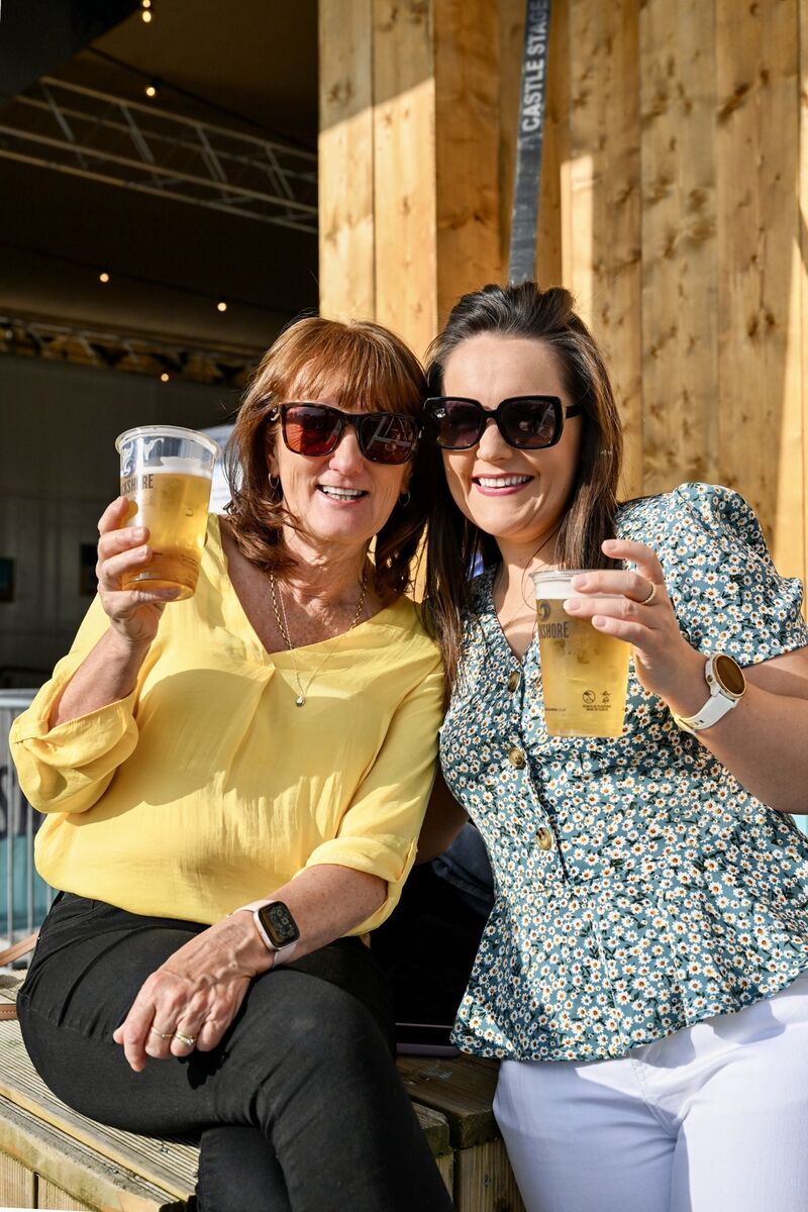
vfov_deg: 54.4
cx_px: 404
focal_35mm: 35
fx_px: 1178
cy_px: 606
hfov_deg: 37.9
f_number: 5
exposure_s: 1/1000
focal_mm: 35
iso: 125
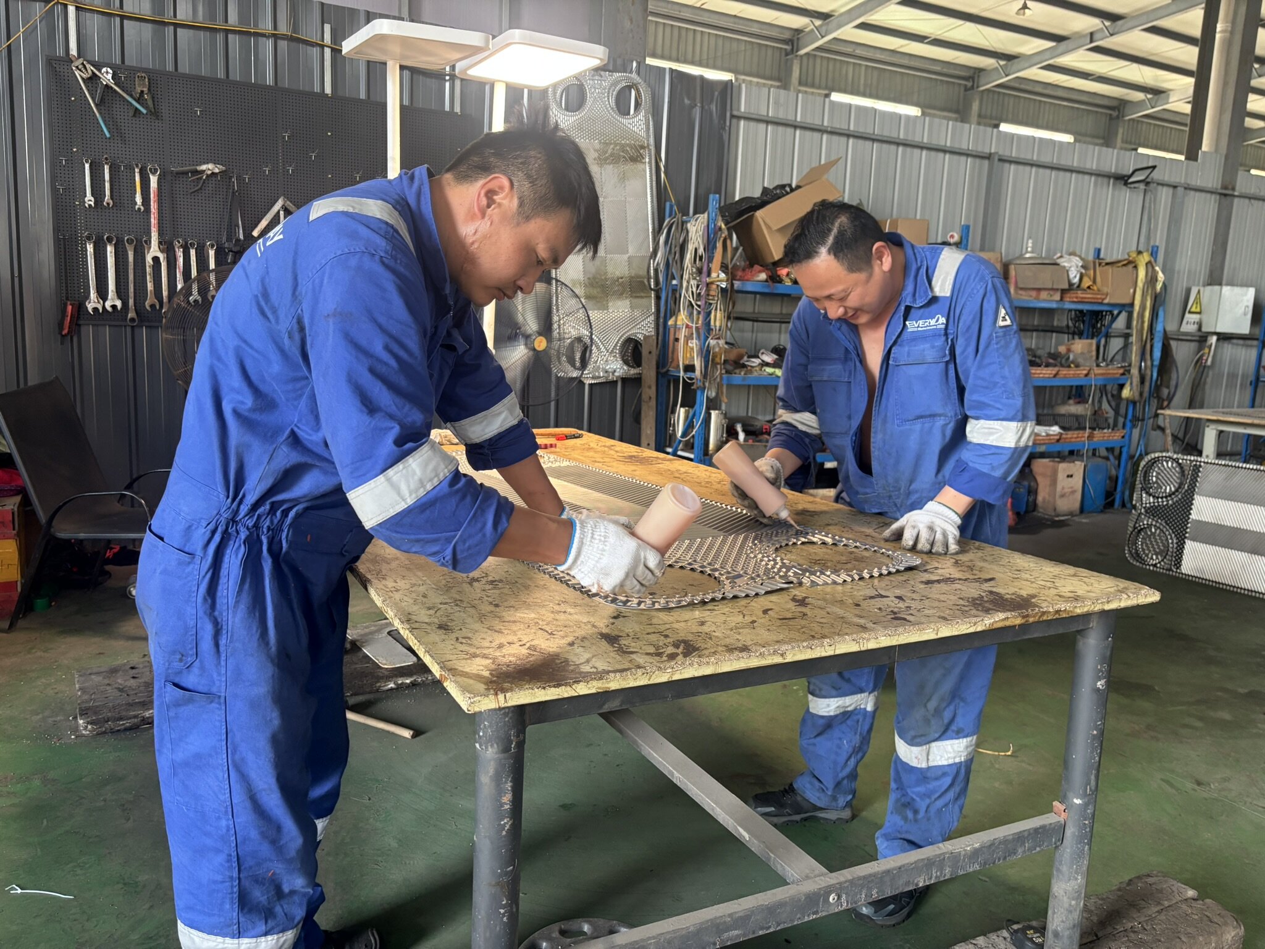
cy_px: 474
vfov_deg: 53.1
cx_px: 632
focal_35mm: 26
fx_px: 950
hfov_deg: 67.3
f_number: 1.6
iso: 160
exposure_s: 1/60
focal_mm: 5.96
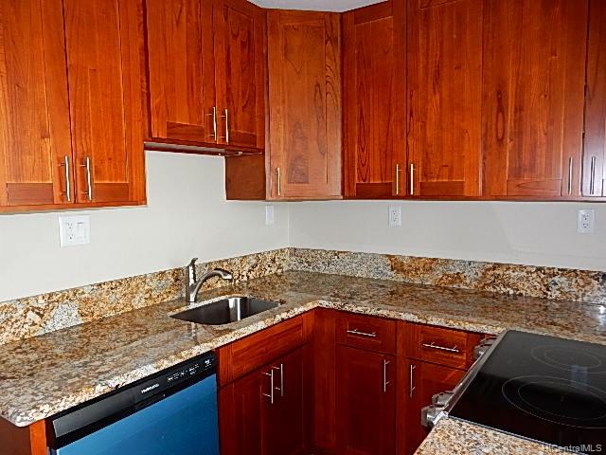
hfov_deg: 69.4
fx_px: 438
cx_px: 303
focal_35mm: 25
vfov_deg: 54.9
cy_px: 228
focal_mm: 4.5
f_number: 3.7
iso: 200
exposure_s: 1/30
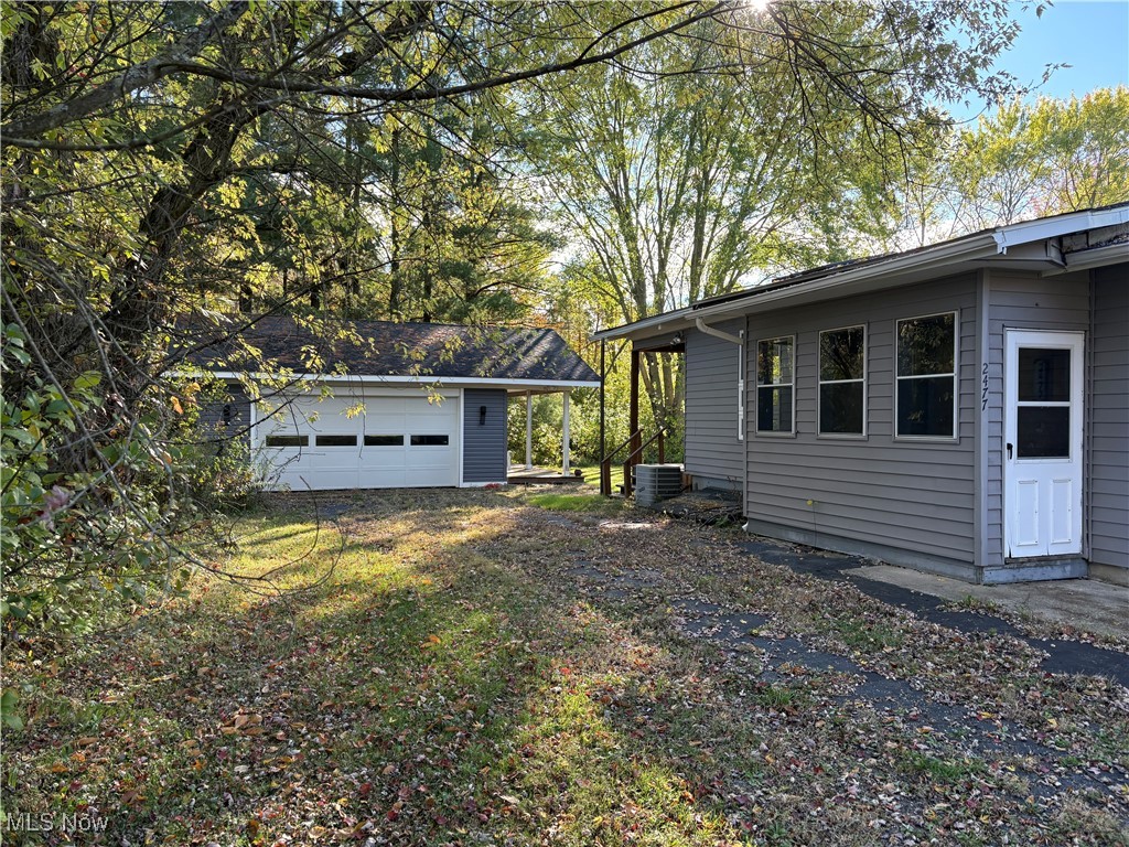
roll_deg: +0.1
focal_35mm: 26
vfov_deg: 53.1
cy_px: 424
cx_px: 564
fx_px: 848
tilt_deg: +0.0
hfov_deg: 67.3
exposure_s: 1/352
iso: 64
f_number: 1.6
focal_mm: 5.96
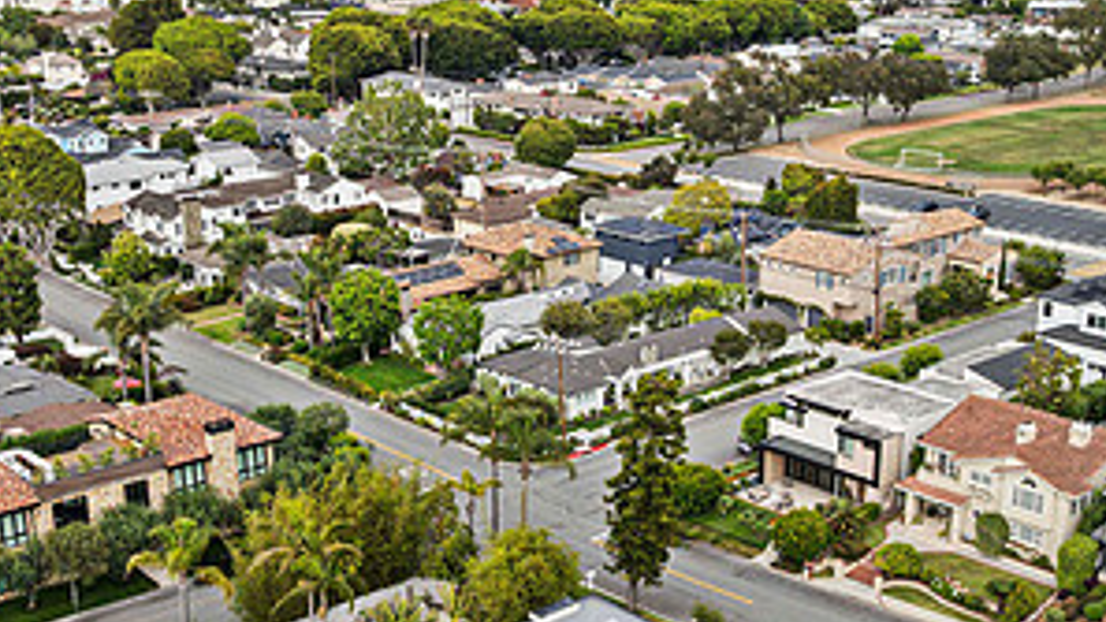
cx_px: 551
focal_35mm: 51
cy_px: 406
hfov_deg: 40.6
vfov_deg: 23.4
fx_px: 1496
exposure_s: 1/500
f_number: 2.8
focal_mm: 12.29
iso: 100
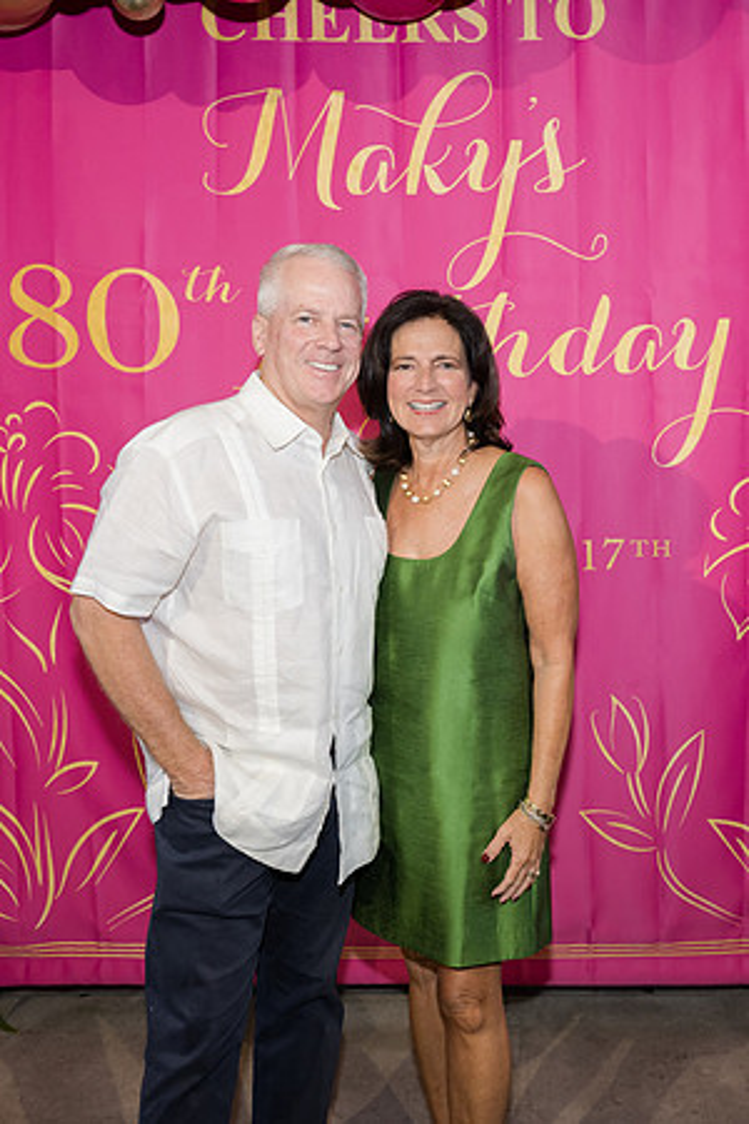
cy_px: 533
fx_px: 1182
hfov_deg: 34.8
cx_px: 513
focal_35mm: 38
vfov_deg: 50.8
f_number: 4.5
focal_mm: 24
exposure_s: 1/125
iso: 800
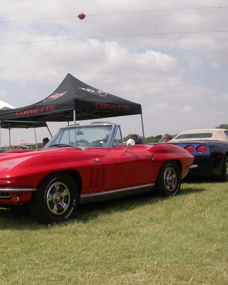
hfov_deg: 29.8
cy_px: 144
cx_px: 59
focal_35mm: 50
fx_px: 421
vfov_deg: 37.3
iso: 100
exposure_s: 1/406
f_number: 7.5
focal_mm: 7.85
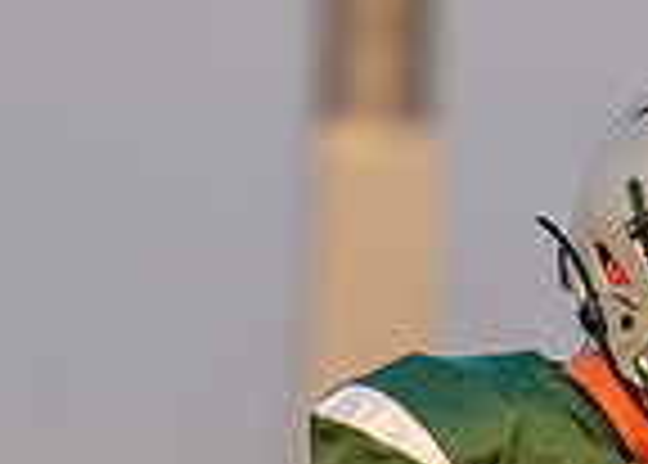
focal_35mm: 1238
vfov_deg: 1.2
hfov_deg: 1.6
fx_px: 22795
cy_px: 959
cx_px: 628
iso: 400
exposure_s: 1/2500
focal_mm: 200
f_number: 2.8
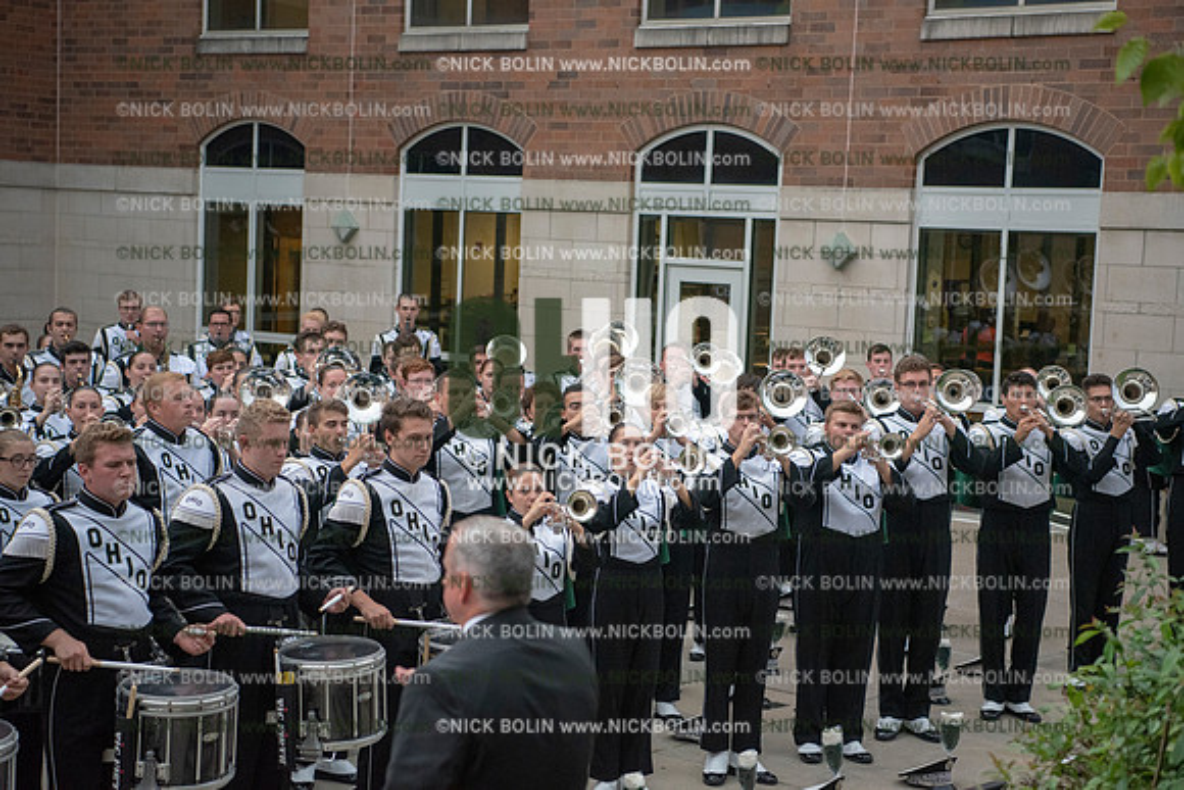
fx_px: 2303
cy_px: 395
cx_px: 592
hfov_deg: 28.8
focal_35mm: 70
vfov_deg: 19.5
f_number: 3.5
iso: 3200
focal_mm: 70
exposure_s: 1/1600
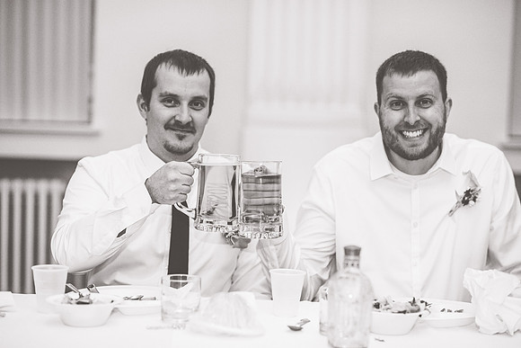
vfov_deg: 16.1
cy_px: 174
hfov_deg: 23.9
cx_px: 260
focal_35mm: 85
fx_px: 1230
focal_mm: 85
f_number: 2.2
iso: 640
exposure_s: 1/125
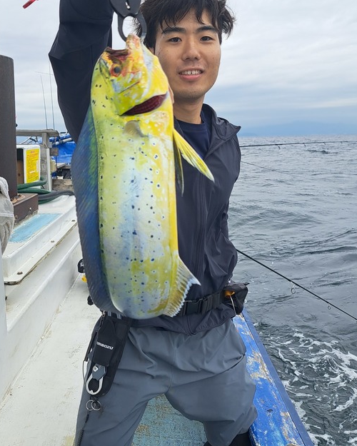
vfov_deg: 55.2
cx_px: 134
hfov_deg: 45.4
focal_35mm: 32
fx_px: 423
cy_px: 176
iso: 50
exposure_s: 1/625
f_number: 1.8
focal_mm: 5.23
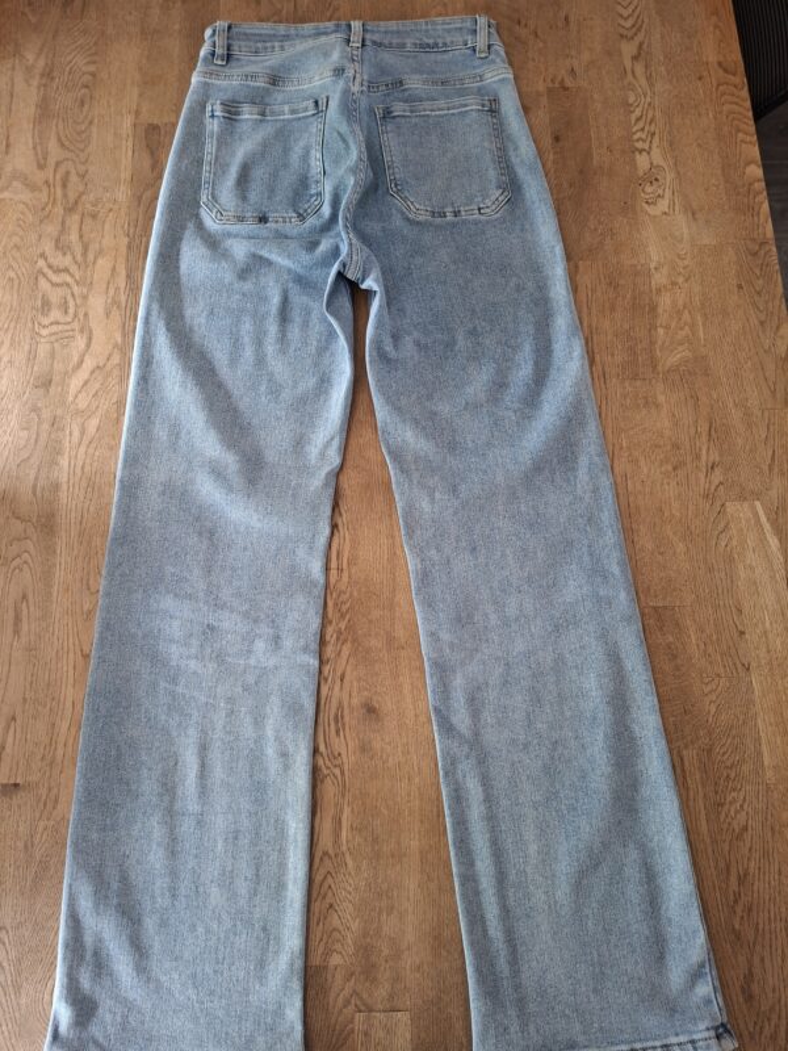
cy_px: 526
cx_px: 394
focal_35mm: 23
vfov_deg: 73.9
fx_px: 698
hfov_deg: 58.9
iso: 320
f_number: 1.8
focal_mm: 5.54
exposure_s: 1/33
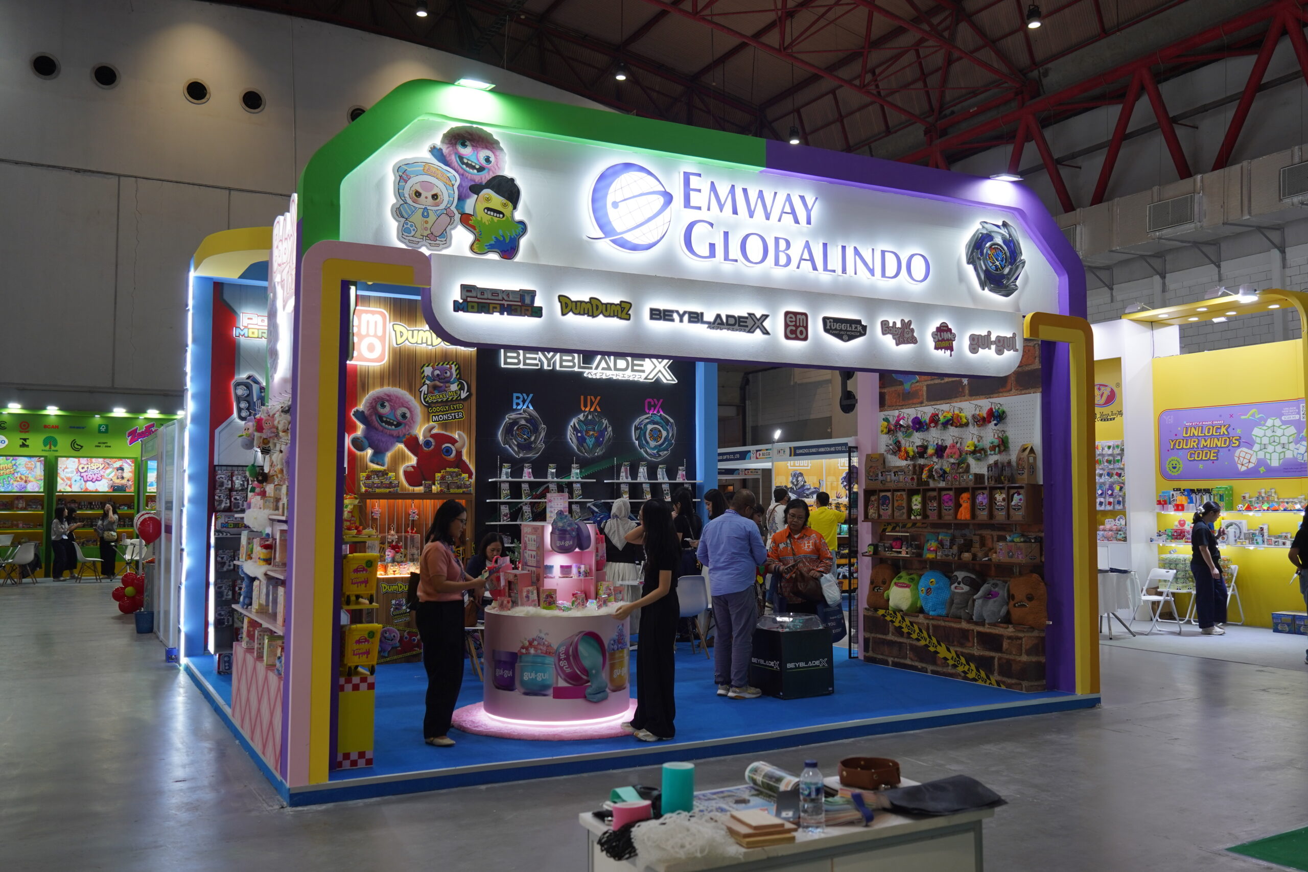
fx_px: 1126
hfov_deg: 60.3
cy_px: 436
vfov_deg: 42.3
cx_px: 654
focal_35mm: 31
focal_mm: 31
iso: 250
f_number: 4.5
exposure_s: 1/60
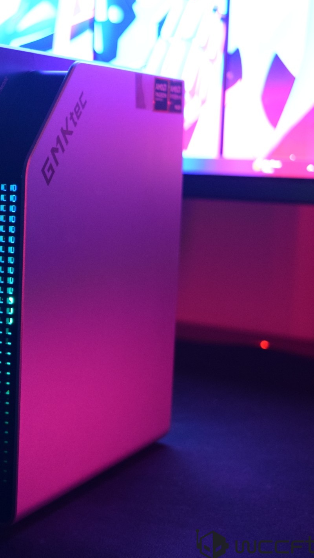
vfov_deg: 26.2
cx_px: -53
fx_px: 1200
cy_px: 278
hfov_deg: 14.5
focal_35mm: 81
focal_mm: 34
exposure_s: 1/8
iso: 1600
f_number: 4.5
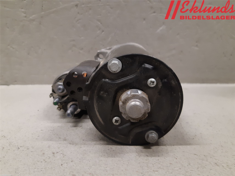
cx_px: 118
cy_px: 88
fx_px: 177
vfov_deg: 53.1
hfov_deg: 67.3
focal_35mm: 26
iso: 200
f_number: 1.7
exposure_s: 1/50
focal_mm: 3.93
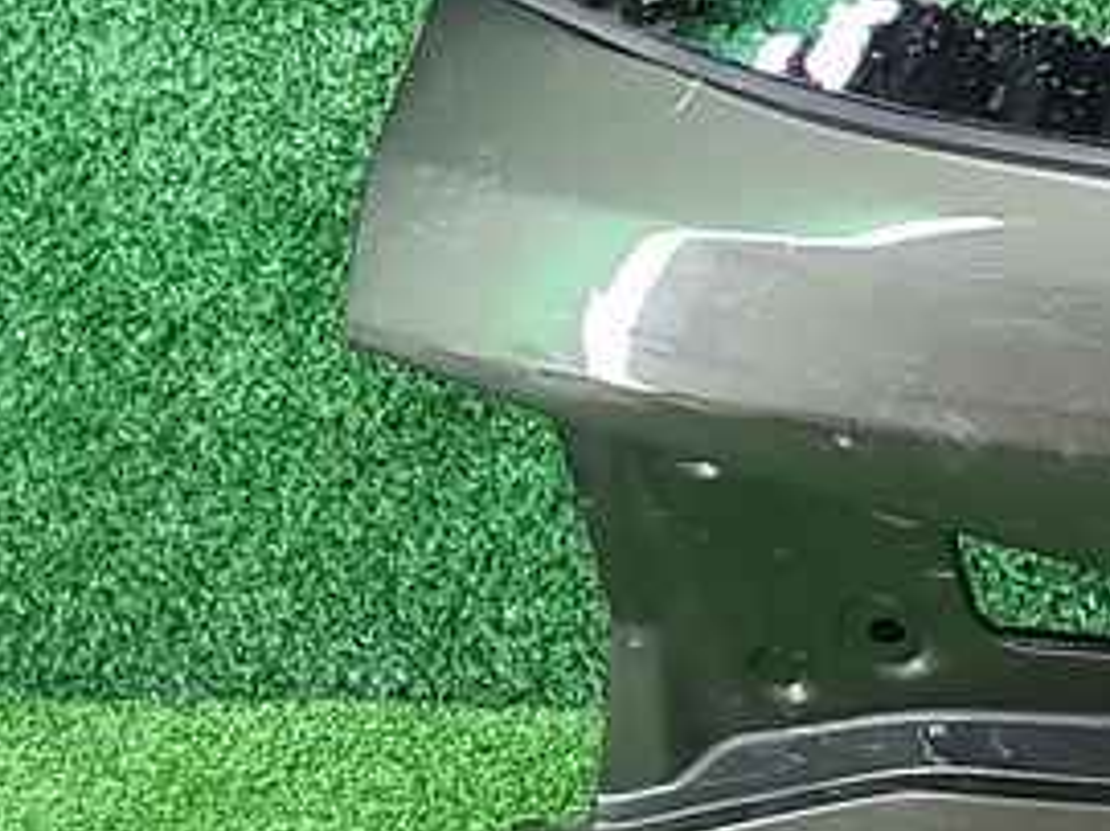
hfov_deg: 11.2
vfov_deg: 10.6
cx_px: 2904
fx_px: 4423
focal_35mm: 138
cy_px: -123
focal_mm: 5.4
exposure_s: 1/50
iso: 387
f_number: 1.8
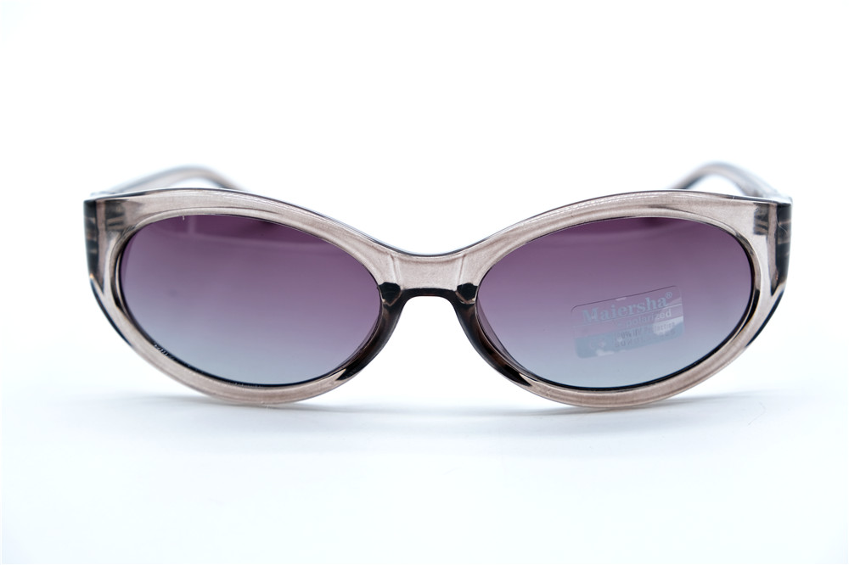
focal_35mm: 73
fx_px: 1721
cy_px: 282
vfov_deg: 18.7
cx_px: 424
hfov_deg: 27.7
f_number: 5.6
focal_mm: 48.4
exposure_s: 1/160
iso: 160
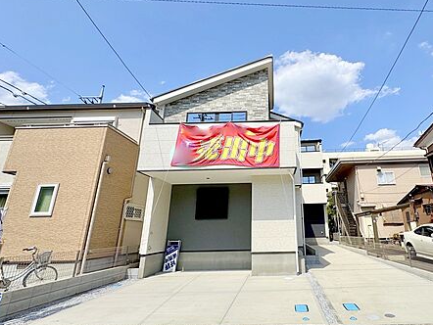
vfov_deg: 68.7
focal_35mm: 19
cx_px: 275
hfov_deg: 82.7
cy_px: 161
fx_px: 238
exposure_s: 1/3390
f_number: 2.2
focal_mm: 2.22
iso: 40
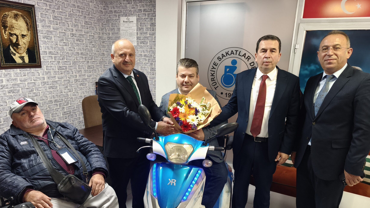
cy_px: 131
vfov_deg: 44.0
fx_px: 255
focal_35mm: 26
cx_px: 178
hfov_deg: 71.9
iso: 500
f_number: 1.6
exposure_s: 1/50.1
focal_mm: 6.57
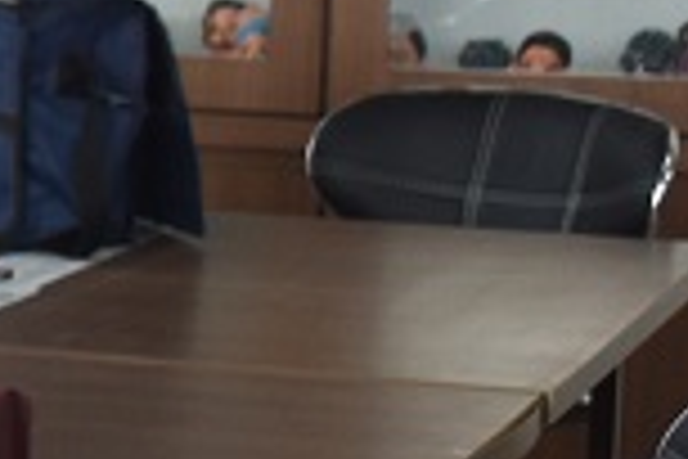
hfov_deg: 7.9
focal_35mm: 231
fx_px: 4421
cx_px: -1201
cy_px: 238
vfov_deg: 5.9
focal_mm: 23
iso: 640
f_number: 3.8
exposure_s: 1/160
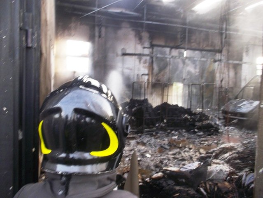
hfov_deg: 61.6
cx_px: 132
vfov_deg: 48.3
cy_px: 99
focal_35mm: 29
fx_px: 220
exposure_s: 1/40
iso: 80
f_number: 3.3
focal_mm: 4.1
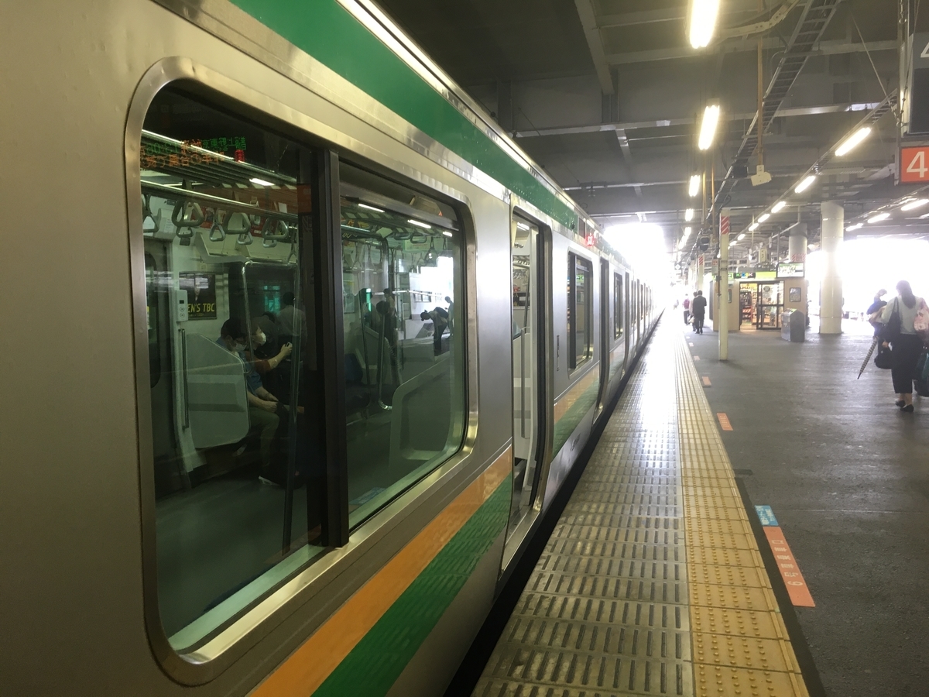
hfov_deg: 61.7
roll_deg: +0.2
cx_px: 464
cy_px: 348
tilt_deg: -3.2
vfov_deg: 48.2
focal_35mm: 29
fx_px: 778
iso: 64
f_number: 2.2
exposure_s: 1/30
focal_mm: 4.15
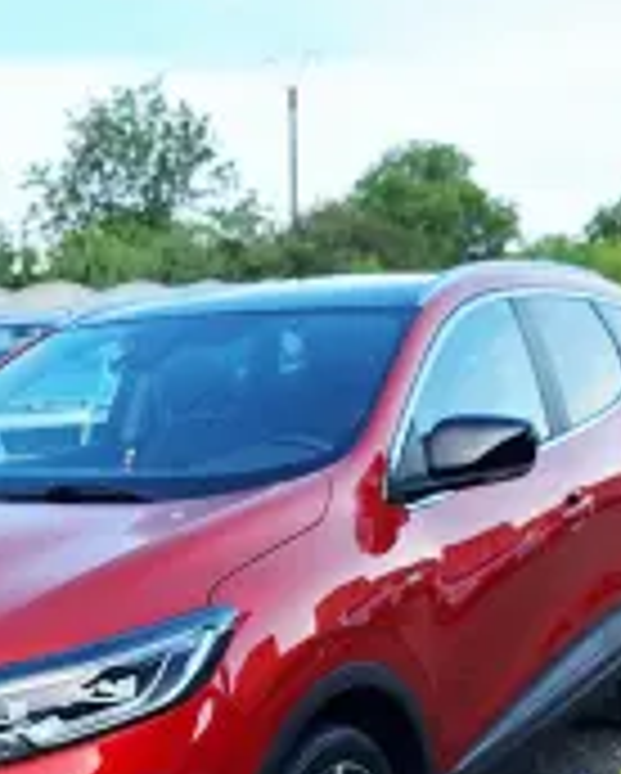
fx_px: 1078
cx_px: 153
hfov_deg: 31.5
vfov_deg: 39.1
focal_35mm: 47
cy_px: 513
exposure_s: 1/1052
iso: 40
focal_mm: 5.54
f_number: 1.8
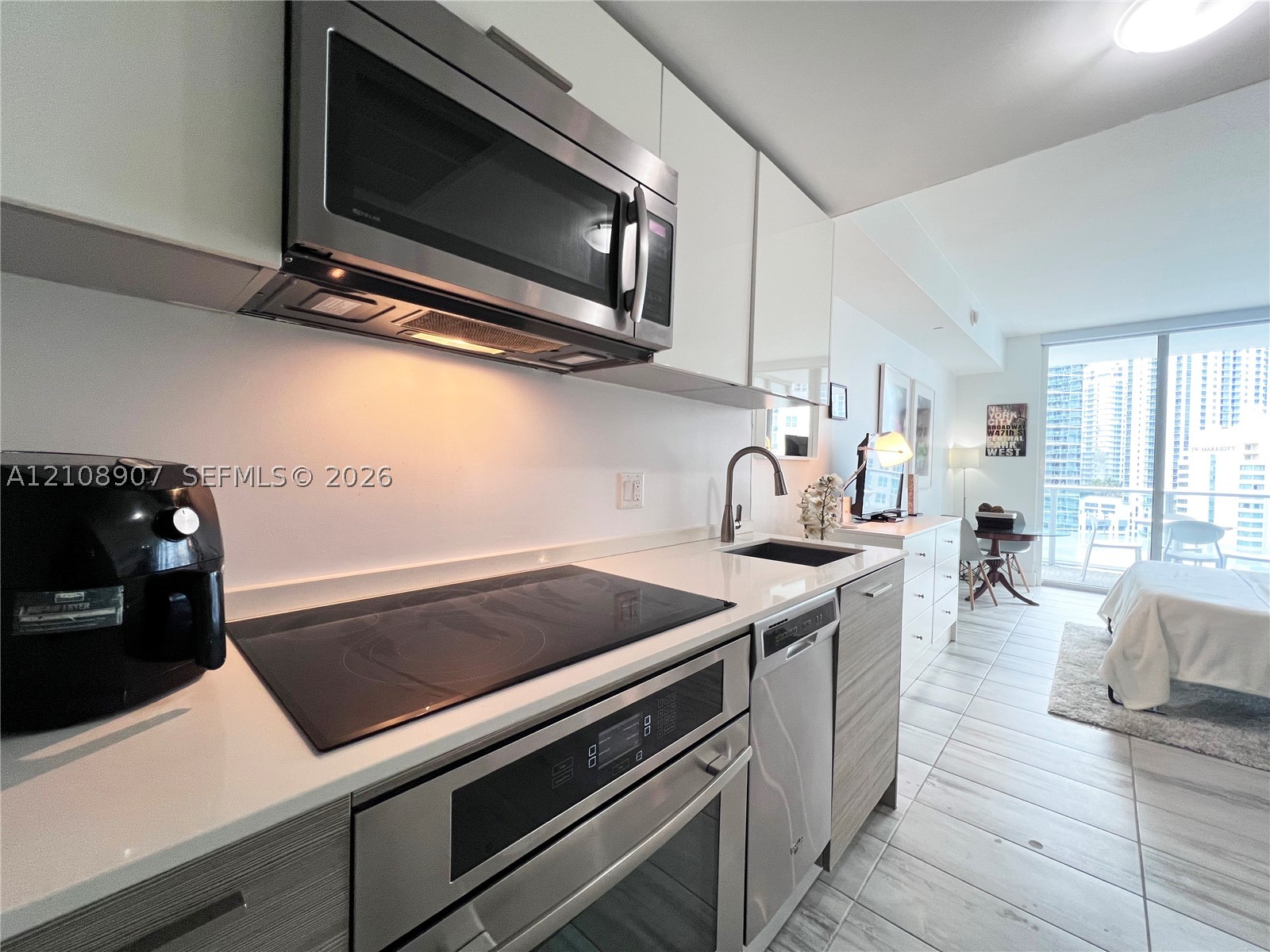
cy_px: 476
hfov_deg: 106.2
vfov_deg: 89.9
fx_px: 477
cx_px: 635
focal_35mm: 13
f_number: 1.8
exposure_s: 1/60
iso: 125
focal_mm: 1.57
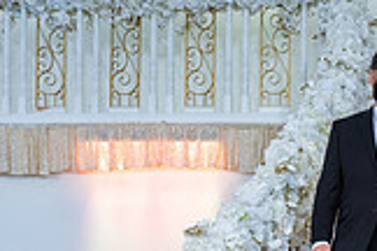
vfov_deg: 12.9
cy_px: 382
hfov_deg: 19.1
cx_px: 470
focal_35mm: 100
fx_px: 1047
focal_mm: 28
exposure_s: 1/160
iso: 800
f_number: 2.8
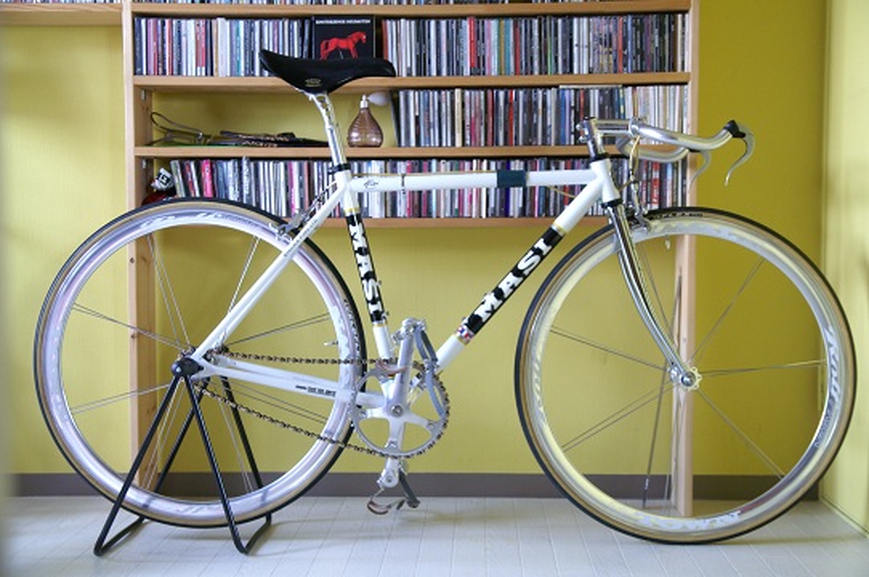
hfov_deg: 46.4
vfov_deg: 31.8
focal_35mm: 42
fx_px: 1013
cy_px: 288
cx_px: 434
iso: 800
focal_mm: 28
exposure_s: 1/30
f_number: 4
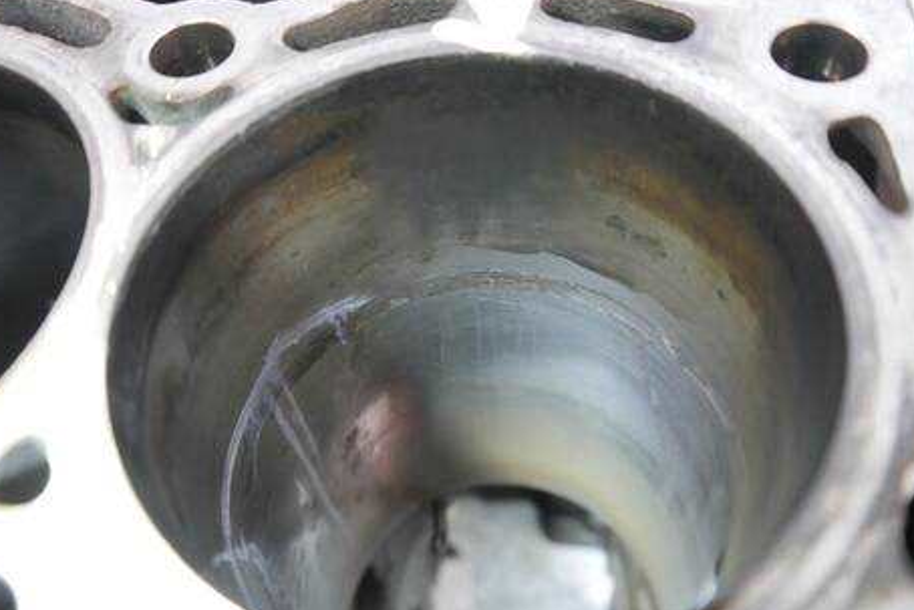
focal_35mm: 33
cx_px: 455
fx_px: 838
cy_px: 306
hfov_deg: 57.2
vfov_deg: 40.0
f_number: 3.6
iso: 3200
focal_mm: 15
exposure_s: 1/100
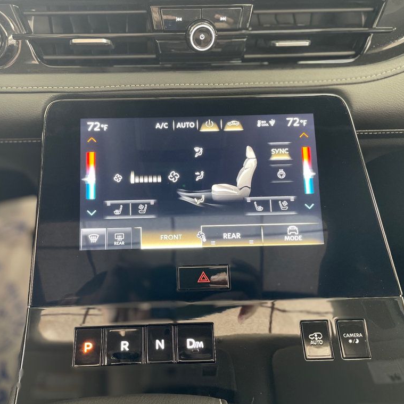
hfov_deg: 52.4
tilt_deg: -46.2
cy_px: 204
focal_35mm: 31
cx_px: 176
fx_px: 409
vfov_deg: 52.5
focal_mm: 4.2
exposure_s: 1/58
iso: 250
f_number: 1.6
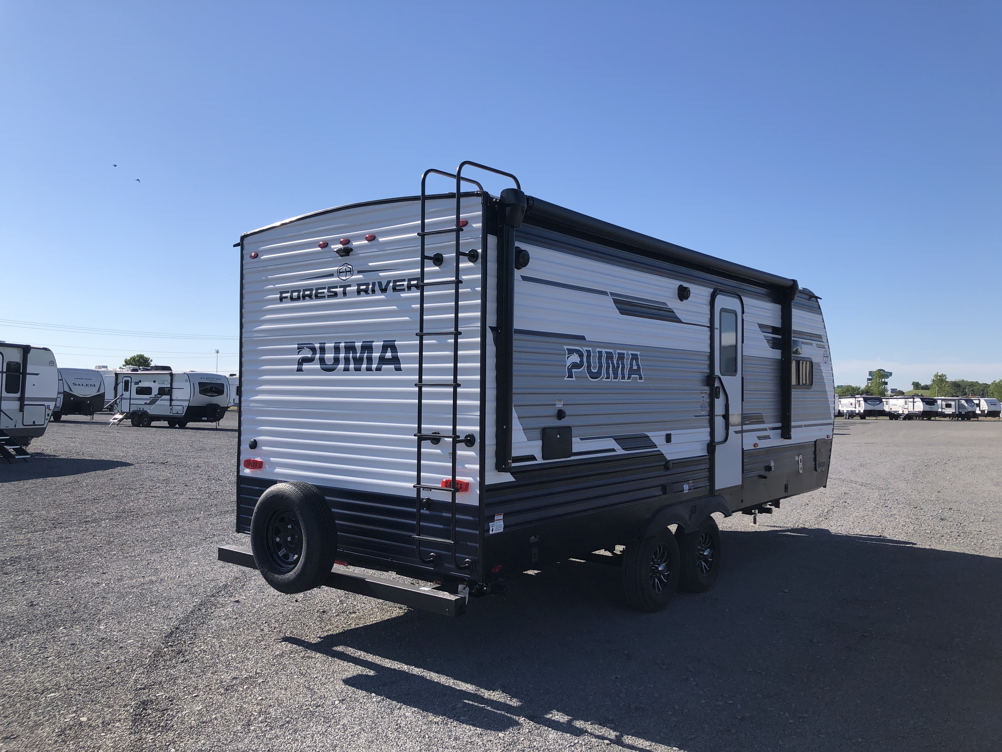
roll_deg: -1.1
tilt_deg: +2.4
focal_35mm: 28
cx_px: 501
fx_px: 810
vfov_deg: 49.7
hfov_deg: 63.4
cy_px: 376
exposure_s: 1/2000
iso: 20
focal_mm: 3.99
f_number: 1.8
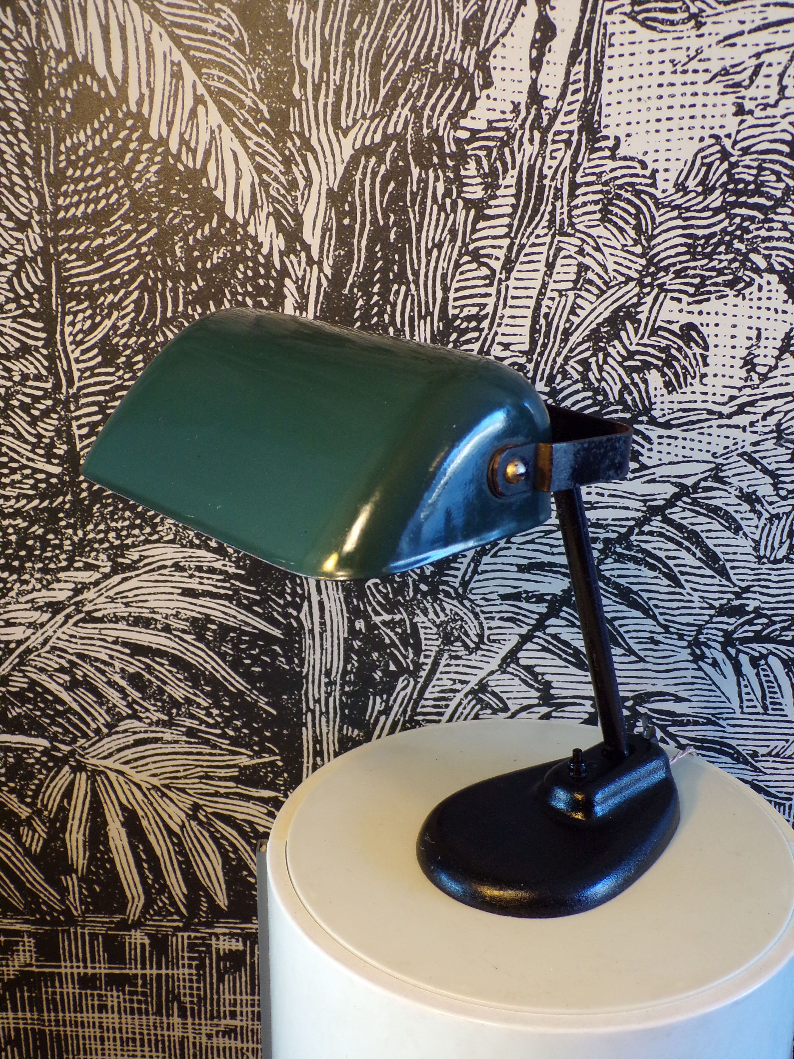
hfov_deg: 38.7
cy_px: 530
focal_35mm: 37
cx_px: 397
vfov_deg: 50.1
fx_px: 1132
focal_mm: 6.6
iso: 200
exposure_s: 1/25
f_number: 3.3
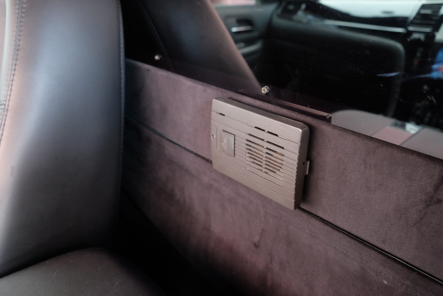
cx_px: 222
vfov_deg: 47.9
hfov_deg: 67.4
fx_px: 332
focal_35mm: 27
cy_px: 148
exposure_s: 1/26
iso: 3200
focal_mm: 18
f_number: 4
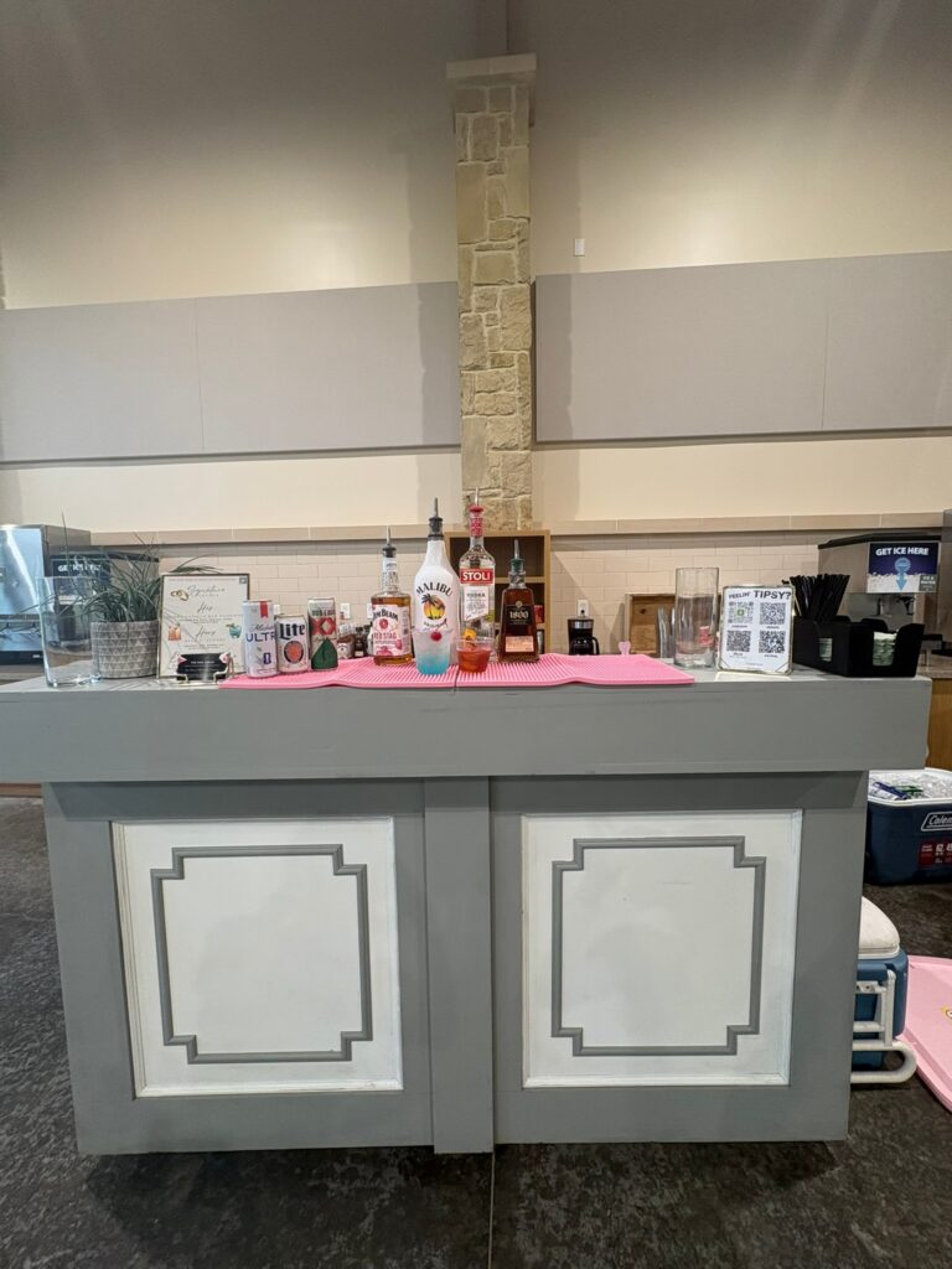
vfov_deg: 102.1
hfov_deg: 85.7
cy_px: 634
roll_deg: +1.1
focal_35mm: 14
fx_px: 513
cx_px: 476
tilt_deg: -4.0
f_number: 2.2
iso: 125
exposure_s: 1/60
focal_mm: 2.22
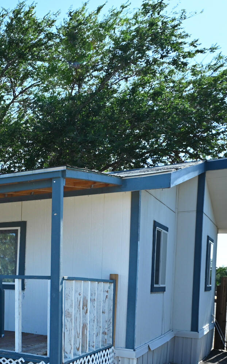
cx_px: -180
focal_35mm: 43
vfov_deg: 44.4
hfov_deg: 20.8
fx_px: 426
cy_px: 282
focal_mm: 14
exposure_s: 1/320
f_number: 6.3
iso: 100
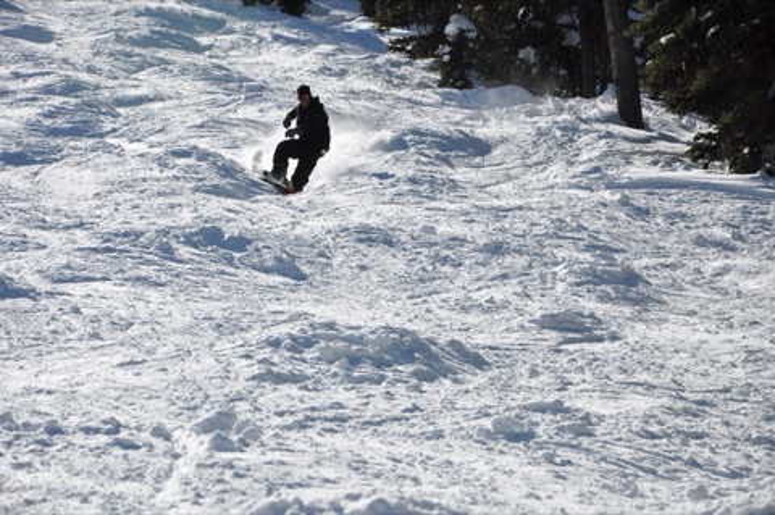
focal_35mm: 158
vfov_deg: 8.7
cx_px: 388
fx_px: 3387
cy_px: 258
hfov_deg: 13.1
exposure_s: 1/1000
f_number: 8
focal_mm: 105
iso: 200
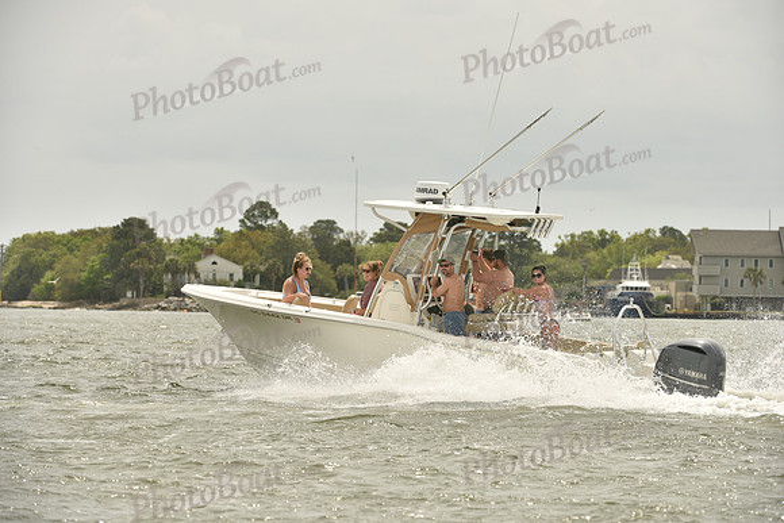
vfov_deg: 6.9
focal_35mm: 200
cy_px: 262
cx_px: 392
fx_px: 4356
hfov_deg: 10.3
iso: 320
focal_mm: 200
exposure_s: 1/1250
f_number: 7.1
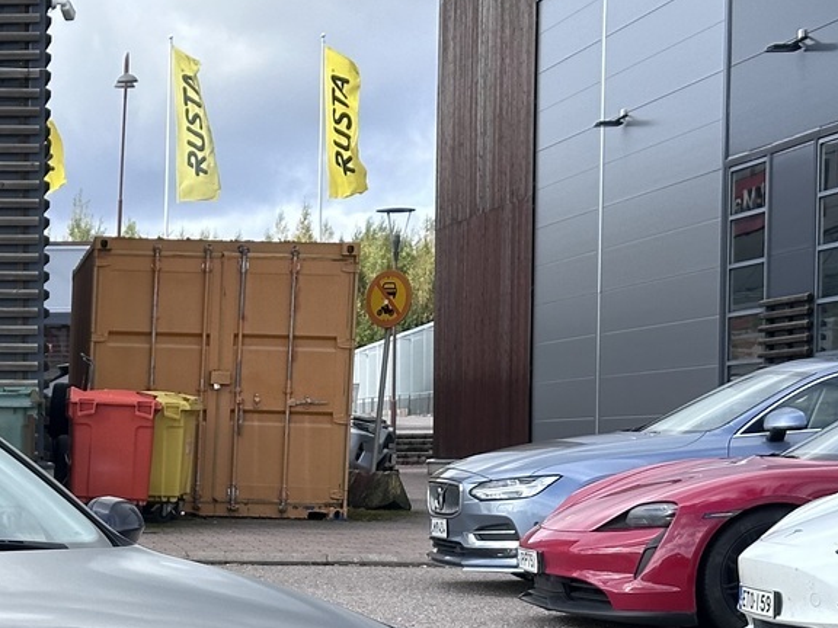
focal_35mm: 120
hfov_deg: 15.7
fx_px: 2905
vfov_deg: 12.2
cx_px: -198
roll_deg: +0.5
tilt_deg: -1.6
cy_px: 583
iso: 64
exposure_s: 1/1497
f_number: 1.78
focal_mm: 6.86
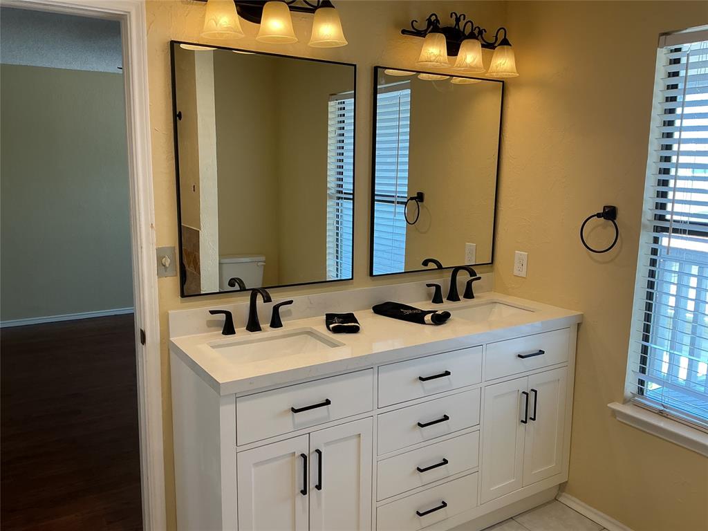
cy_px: 266
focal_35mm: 29
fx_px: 593
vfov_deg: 48.2
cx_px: 354
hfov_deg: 61.7
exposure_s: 1/60
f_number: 1.8
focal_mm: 3
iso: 40
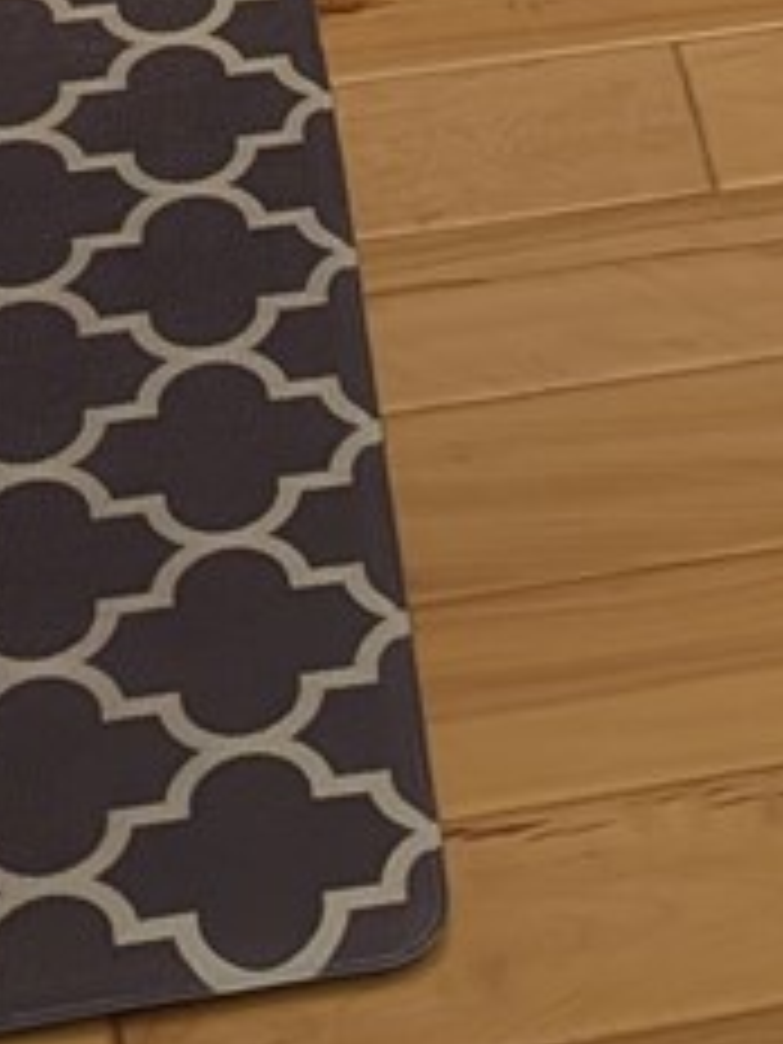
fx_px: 4976
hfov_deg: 8.7
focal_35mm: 165
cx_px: 1233
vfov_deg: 9.9
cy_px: -1800
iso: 94
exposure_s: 1/60
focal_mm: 6.81
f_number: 1.85
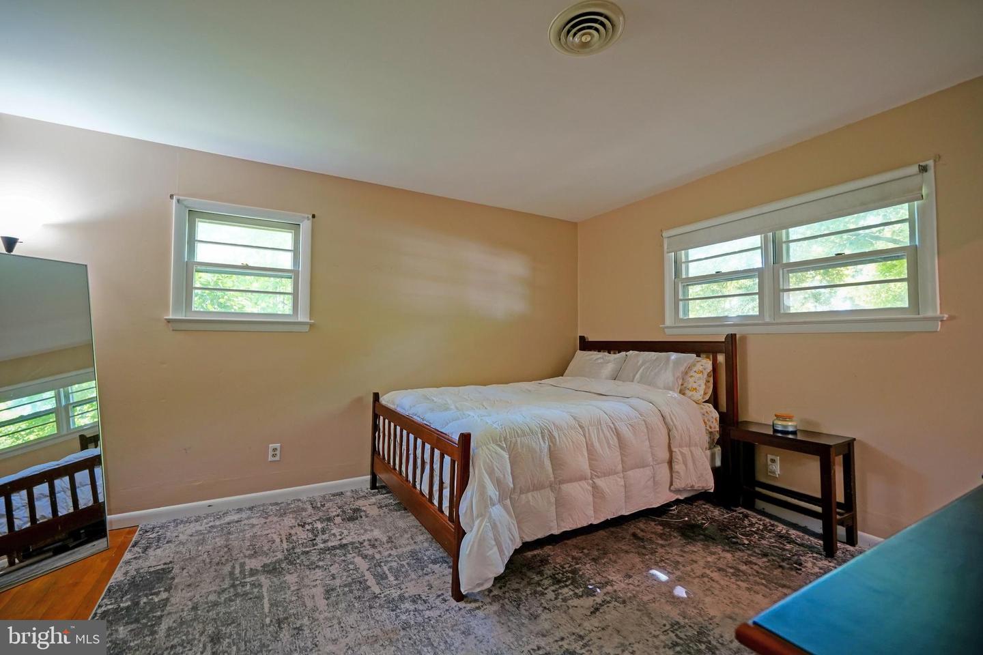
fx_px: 410
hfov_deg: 100.4
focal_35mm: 15
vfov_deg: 77.3
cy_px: 328
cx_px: 492
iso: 640
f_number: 2.8
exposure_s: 1/30
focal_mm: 10
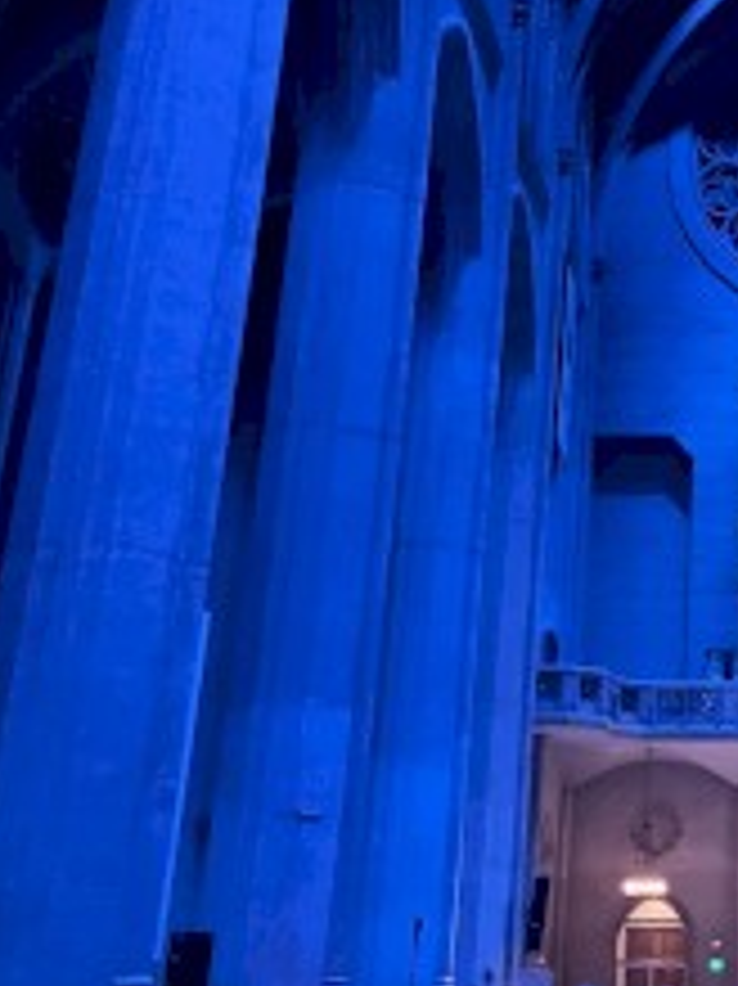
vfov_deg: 29.4
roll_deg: -0.5
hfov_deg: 21.7
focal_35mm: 64
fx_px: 1821
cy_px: 167
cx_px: 821
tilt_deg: +24.5
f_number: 1.8
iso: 800
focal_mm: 4
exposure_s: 1/15
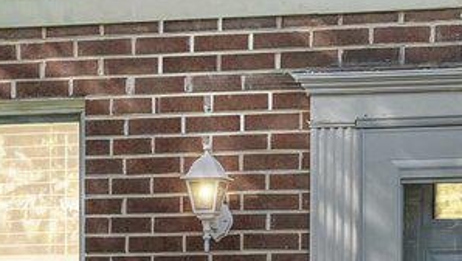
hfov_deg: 9.5
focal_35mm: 227
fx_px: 2777
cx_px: 167
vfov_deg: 5.4
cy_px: 55
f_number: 7.1
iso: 400
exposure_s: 1/640
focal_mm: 31.5
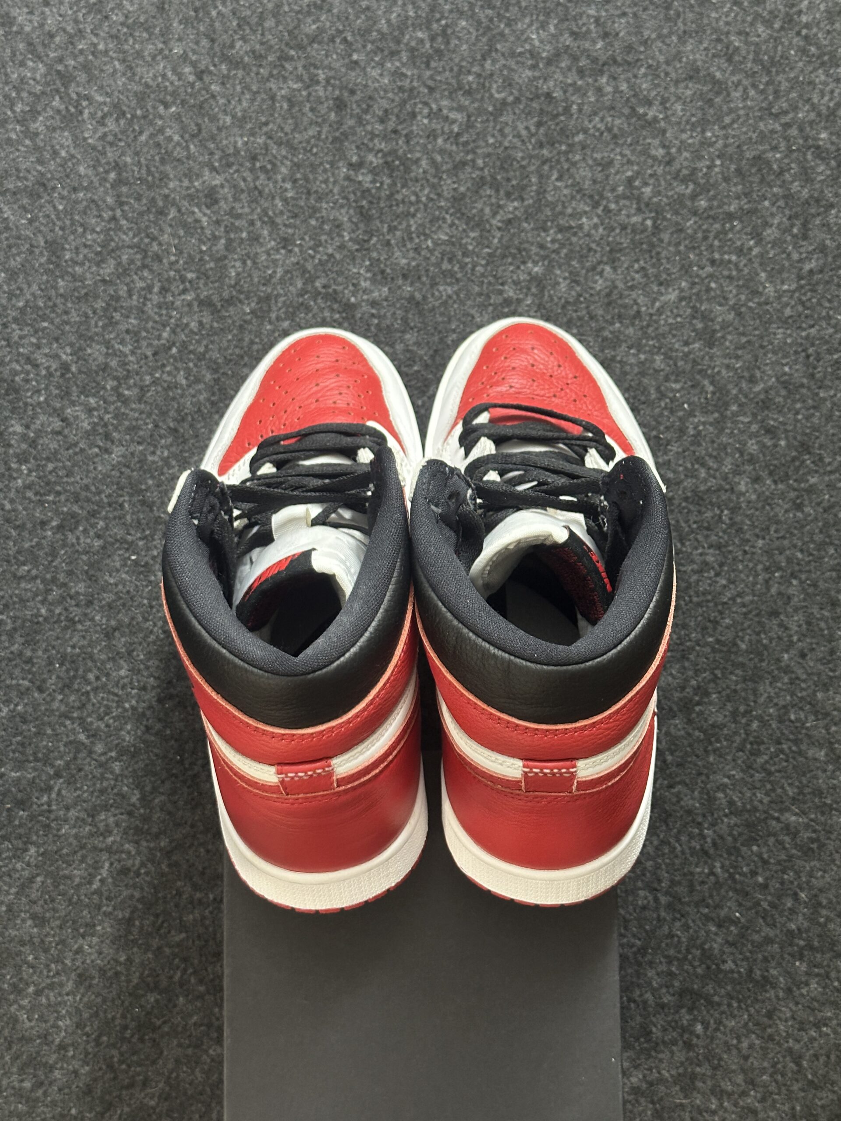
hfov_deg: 30.3
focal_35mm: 48
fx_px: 1555
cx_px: 420
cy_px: 560
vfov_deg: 39.7
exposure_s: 1/25
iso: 400
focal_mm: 6.86
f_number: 1.78
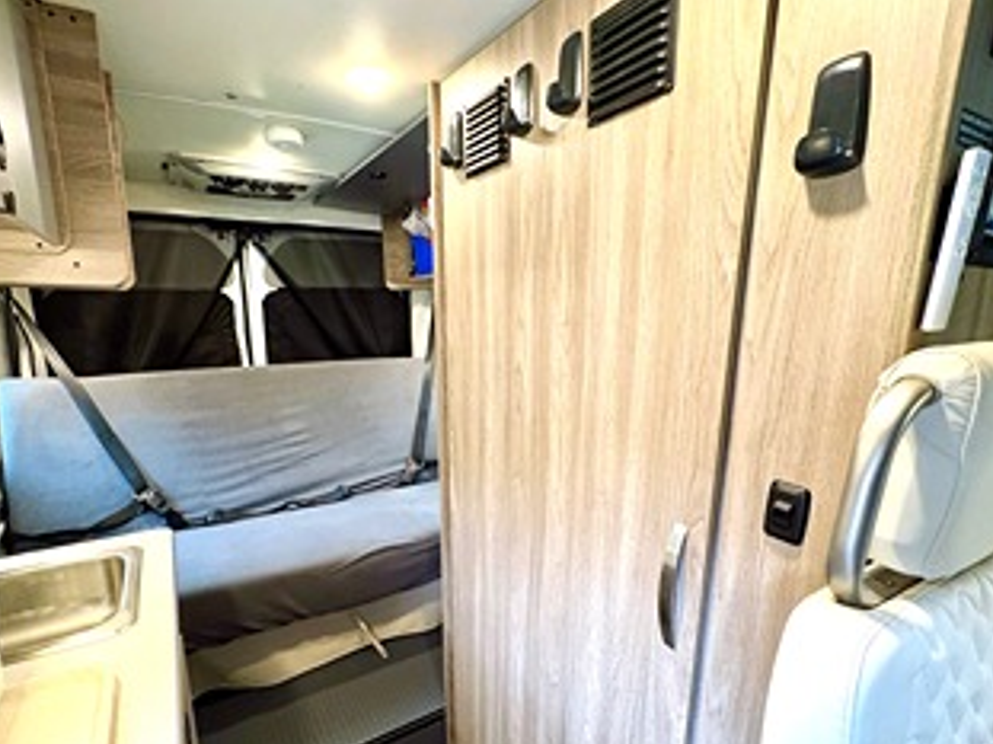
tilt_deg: -14.8
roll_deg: +0.2
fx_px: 516
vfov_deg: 71.2
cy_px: 425
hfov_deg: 87.7
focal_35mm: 18
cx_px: 473
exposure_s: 1/60
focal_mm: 2.22
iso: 500
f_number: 2.2
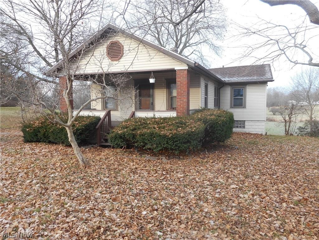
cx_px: 160
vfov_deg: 54.9
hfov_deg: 69.4
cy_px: 120
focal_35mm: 25
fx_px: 230
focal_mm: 4.5
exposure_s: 1/50
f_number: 3.7
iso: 80
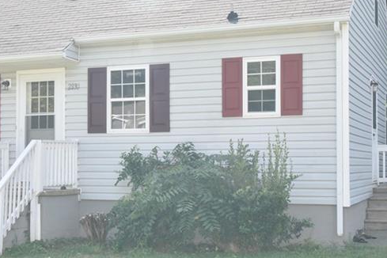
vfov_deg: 20.3
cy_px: 136
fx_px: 720
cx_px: 157
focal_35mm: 67
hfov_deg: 30.0
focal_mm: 32
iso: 1250
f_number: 22
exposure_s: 1/200
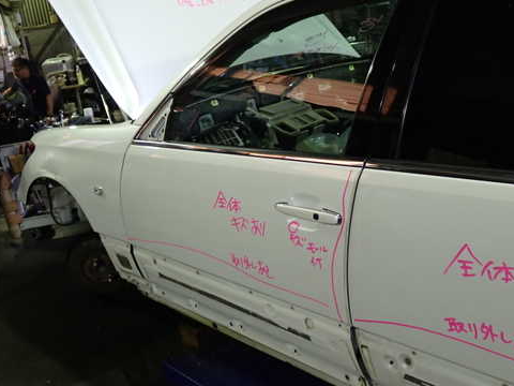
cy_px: 173
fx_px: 594
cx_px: 247
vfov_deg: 35.9
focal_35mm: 40
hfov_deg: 46.8
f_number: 2.4
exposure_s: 1/30
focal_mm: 5.79
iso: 200
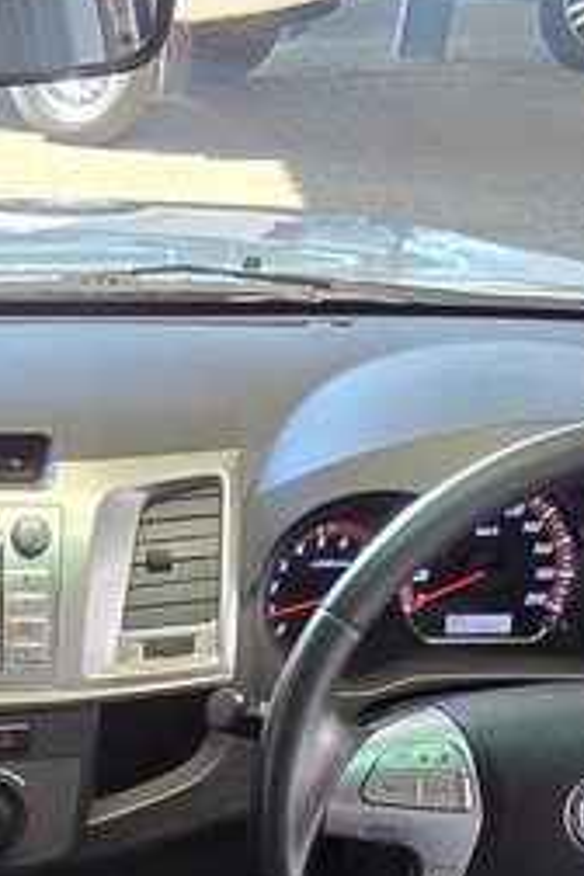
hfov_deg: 22.9
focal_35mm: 55
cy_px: 1008
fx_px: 1338
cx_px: -87
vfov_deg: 31.4
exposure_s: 1/100
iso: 250
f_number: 2.2
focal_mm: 2.2
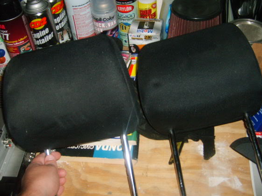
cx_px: 127
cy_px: 96
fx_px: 303
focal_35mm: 40
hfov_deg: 46.8
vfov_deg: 36.0
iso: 100
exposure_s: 1/45
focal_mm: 5.8
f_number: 2.8
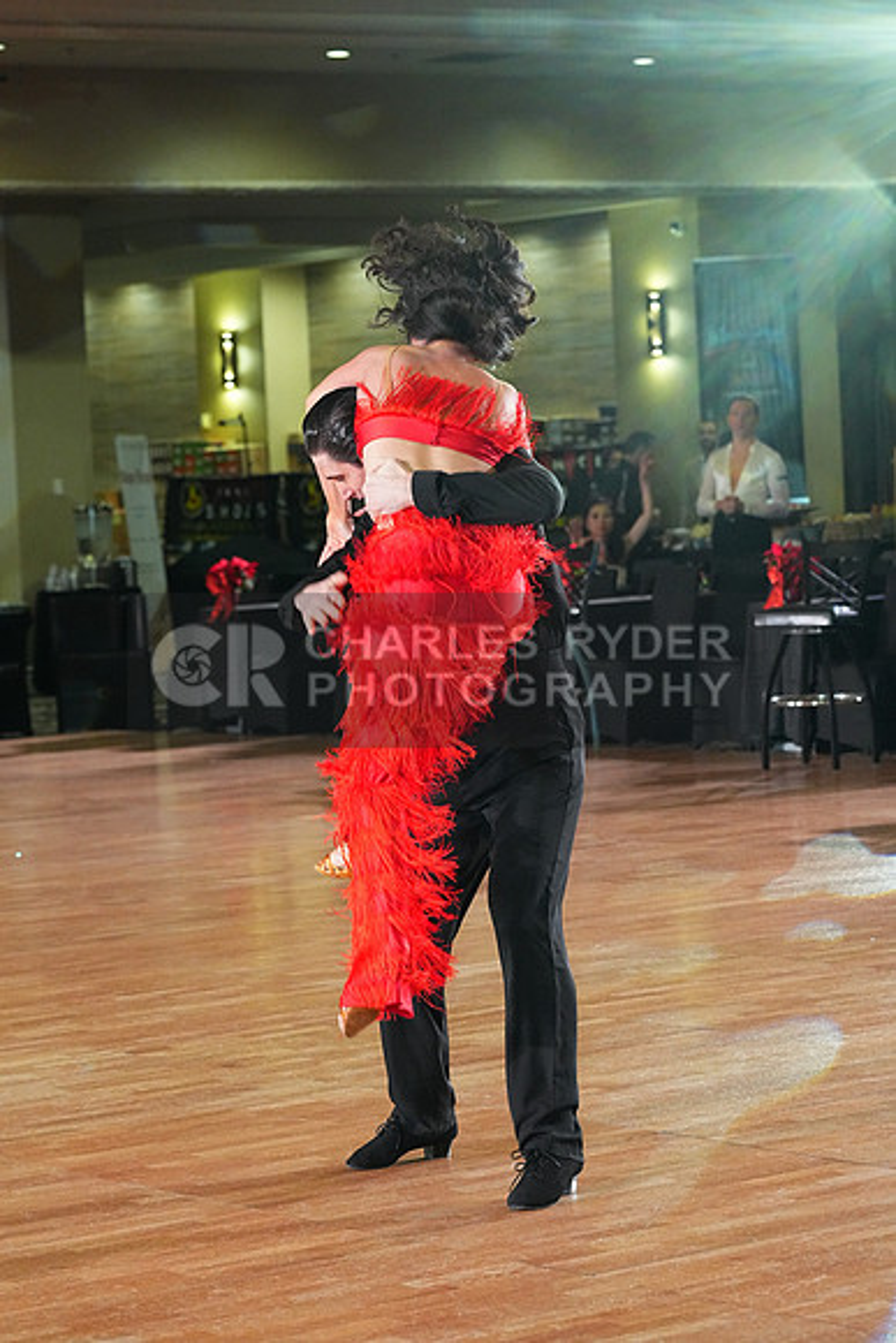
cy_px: 672
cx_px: 448
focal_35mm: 107
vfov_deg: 19.1
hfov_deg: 12.8
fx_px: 3992
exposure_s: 1/400
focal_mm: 107
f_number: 5.6
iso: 8000
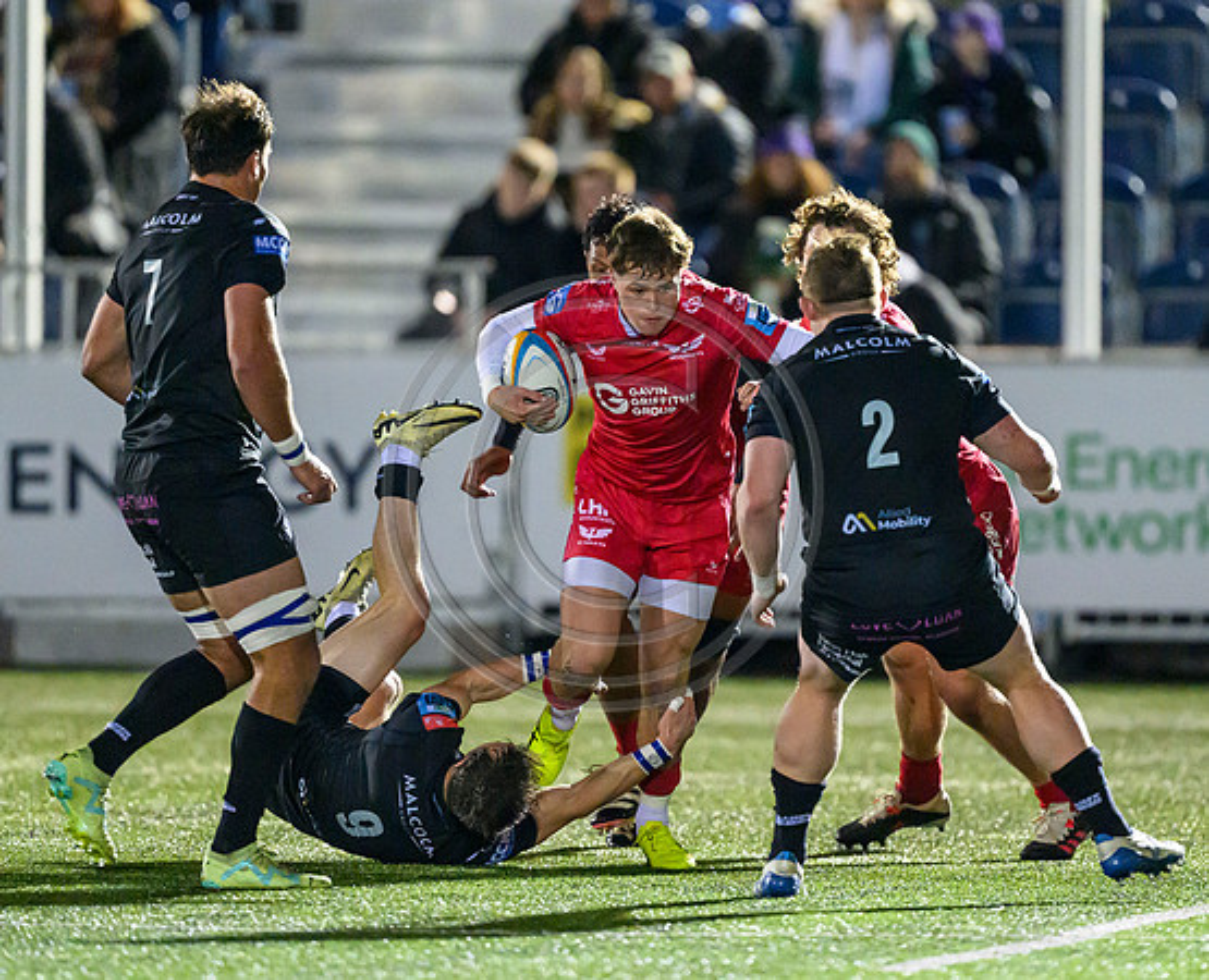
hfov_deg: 3.2
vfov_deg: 2.6
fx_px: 21493
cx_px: 616
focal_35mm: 598
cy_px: 491
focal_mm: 400
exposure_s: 1/1250
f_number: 2.8
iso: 8000
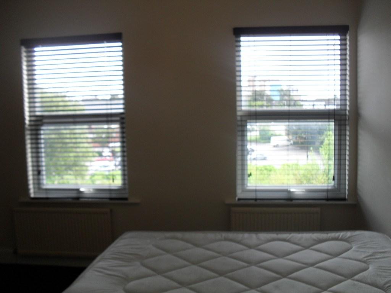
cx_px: 196
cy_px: 146
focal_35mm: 35
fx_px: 395
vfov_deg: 40.7
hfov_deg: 52.6
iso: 100
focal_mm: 6.3
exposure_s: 1/125
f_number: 3.2
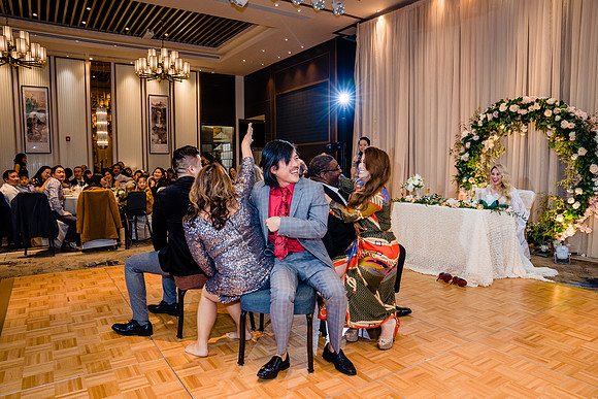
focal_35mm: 24
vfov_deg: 53.2
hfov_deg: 73.7
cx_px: 299
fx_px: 399
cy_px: 200
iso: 1000
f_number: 4
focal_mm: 24
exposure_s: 1/160
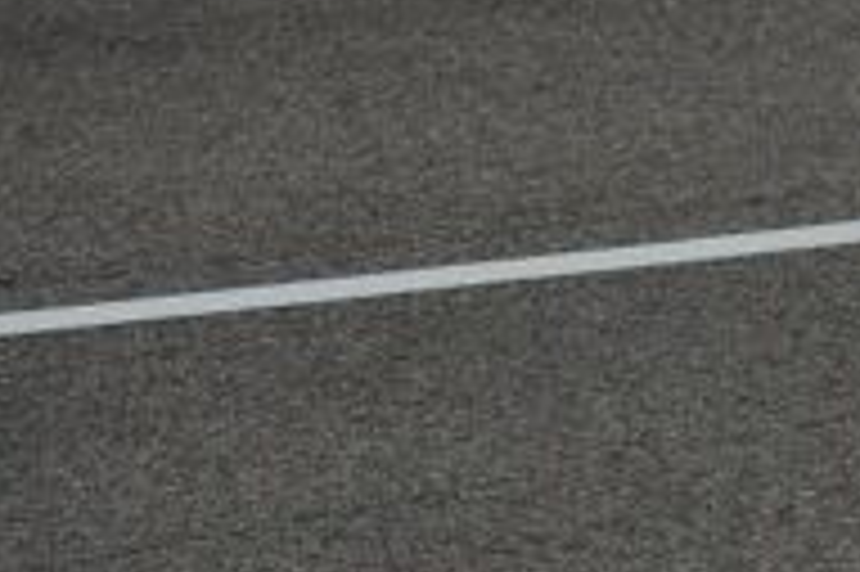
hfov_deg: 3.0
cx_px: 2148
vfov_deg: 2.0
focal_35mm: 671
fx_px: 16015
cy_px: 309
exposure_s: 1/2500
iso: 100
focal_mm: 125
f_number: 3.5
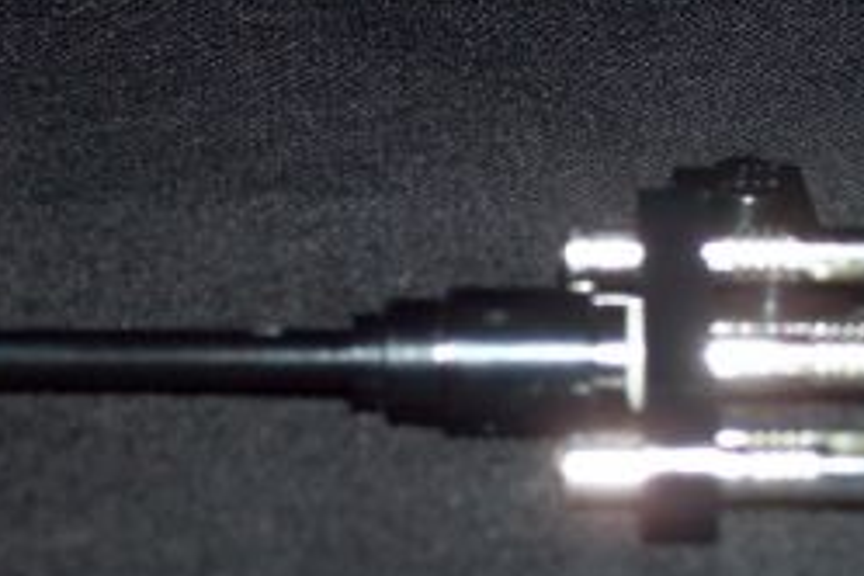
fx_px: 2808
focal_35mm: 117
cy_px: 307
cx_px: 427
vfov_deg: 11.7
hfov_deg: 17.5
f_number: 3.8
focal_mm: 11.6
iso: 80
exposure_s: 1/95.5
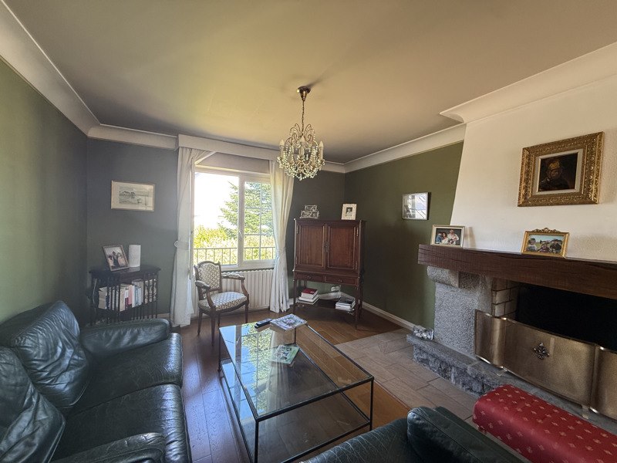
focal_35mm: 14
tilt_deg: -1.1
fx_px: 250
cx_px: 308
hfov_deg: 102.1
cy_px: 232
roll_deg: -1.6
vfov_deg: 85.7
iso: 125
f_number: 2.2
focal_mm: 2.22
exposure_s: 1/99
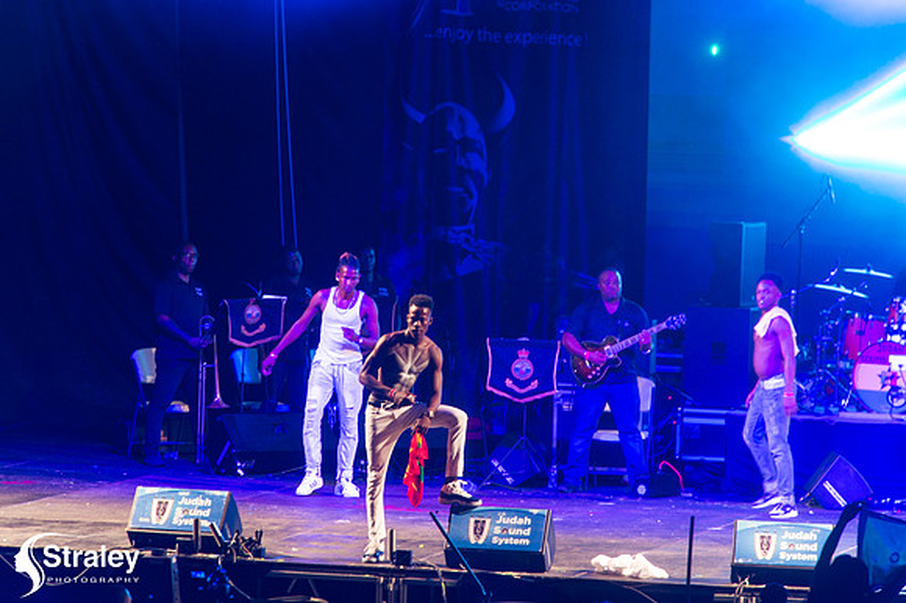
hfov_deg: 6.7
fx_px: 7797
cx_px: 453
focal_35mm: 310
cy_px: 302
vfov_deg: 4.4
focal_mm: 310
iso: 2500
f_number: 5.6
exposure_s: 1/60
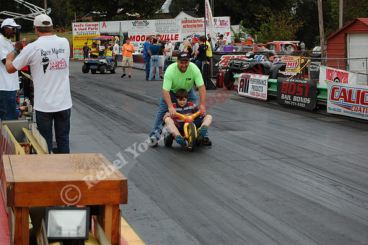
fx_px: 843
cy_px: 122
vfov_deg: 16.5
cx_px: 184
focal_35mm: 82
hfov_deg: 24.6
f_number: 5.6
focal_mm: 55
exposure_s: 1/1000
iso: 360
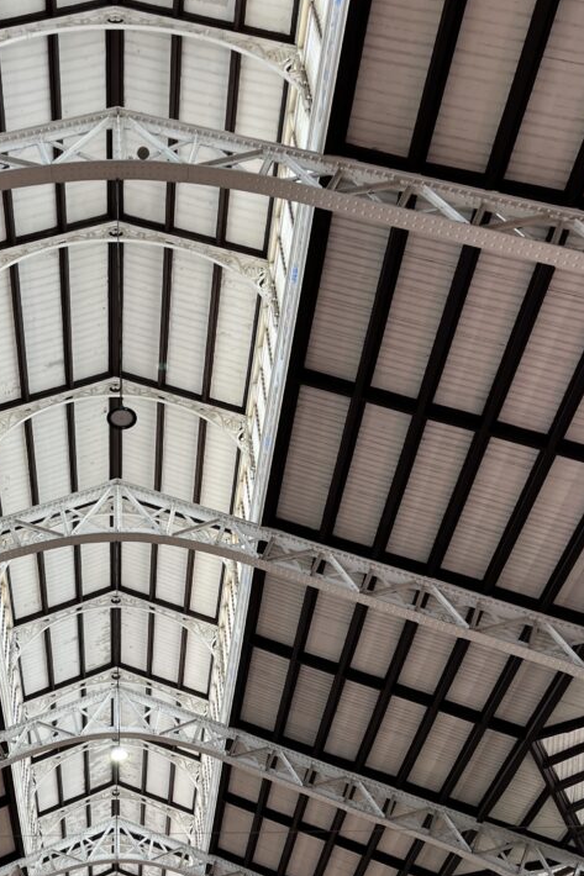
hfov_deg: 33.2
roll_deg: +1.8
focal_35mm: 39
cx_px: 120
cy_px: 524
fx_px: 949
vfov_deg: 49.3
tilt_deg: +37.2
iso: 40
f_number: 1.6
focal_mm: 5.1
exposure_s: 1/100
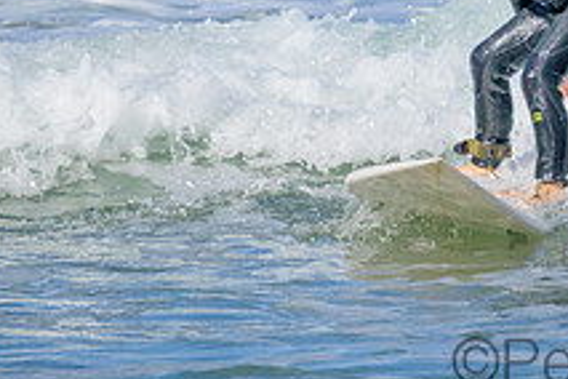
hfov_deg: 0.9
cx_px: 659
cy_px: -81
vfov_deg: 0.6
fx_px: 34409
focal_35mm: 2181
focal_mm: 800
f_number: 11
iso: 1400
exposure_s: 1/1600
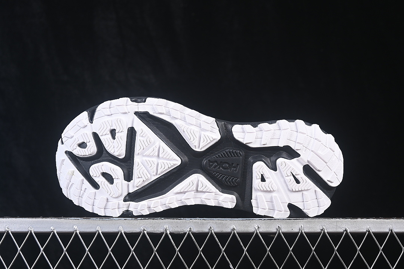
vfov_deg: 18.2
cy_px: 134
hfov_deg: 27.0
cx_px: 202
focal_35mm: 75
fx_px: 842
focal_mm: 50
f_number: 7.1
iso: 160
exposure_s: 1/80
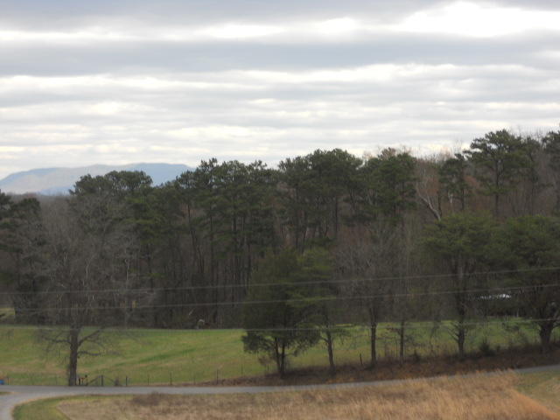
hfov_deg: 21.3
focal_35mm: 92
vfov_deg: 16.1
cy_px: 210
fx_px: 1488
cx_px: 280
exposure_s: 1/125
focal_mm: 16.5
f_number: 5.4
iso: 80
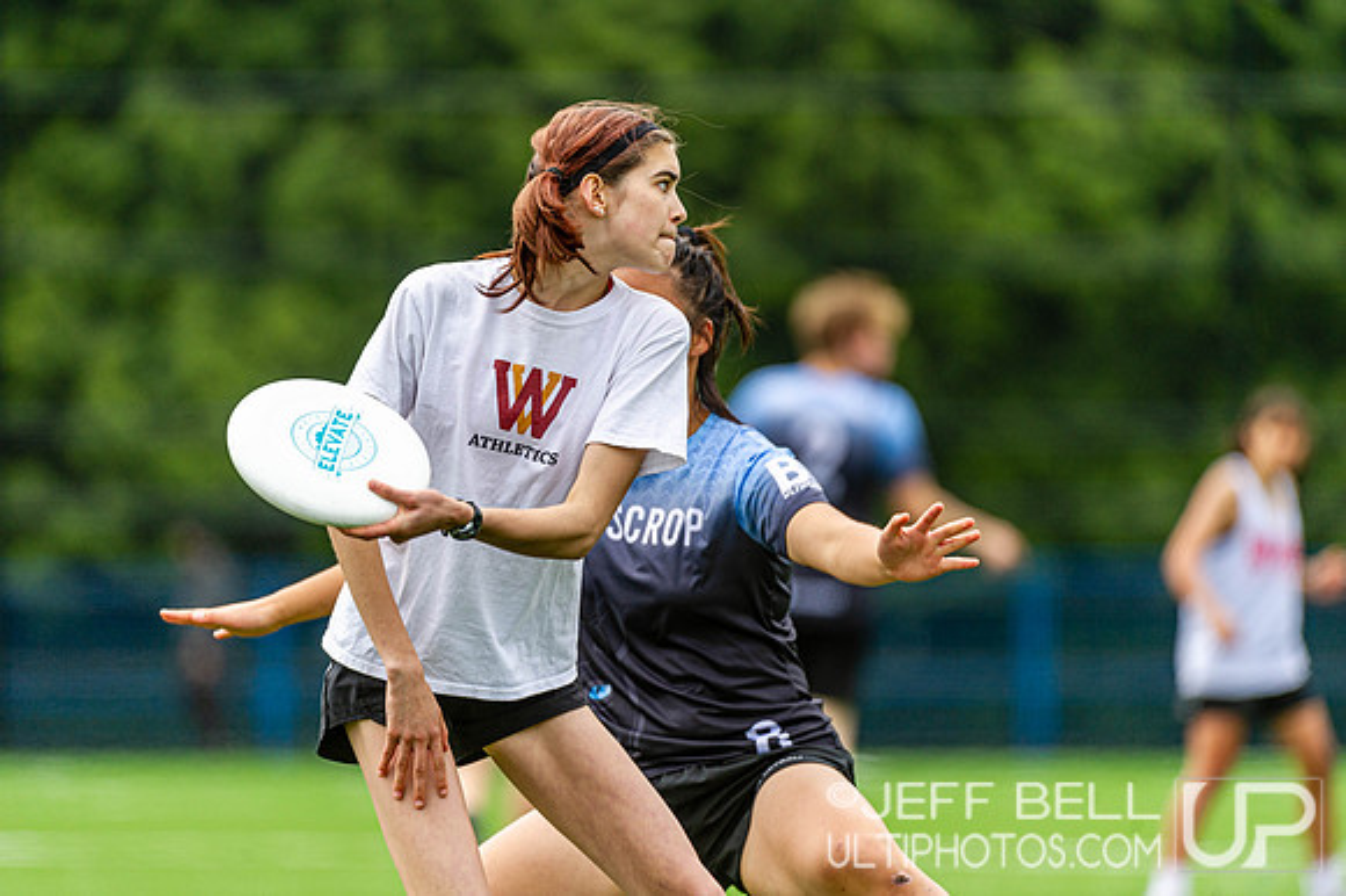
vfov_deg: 3.4
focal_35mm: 400
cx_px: 673
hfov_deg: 5.2
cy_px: 448
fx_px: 14946
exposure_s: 1/1000
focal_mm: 400
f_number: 4
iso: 200
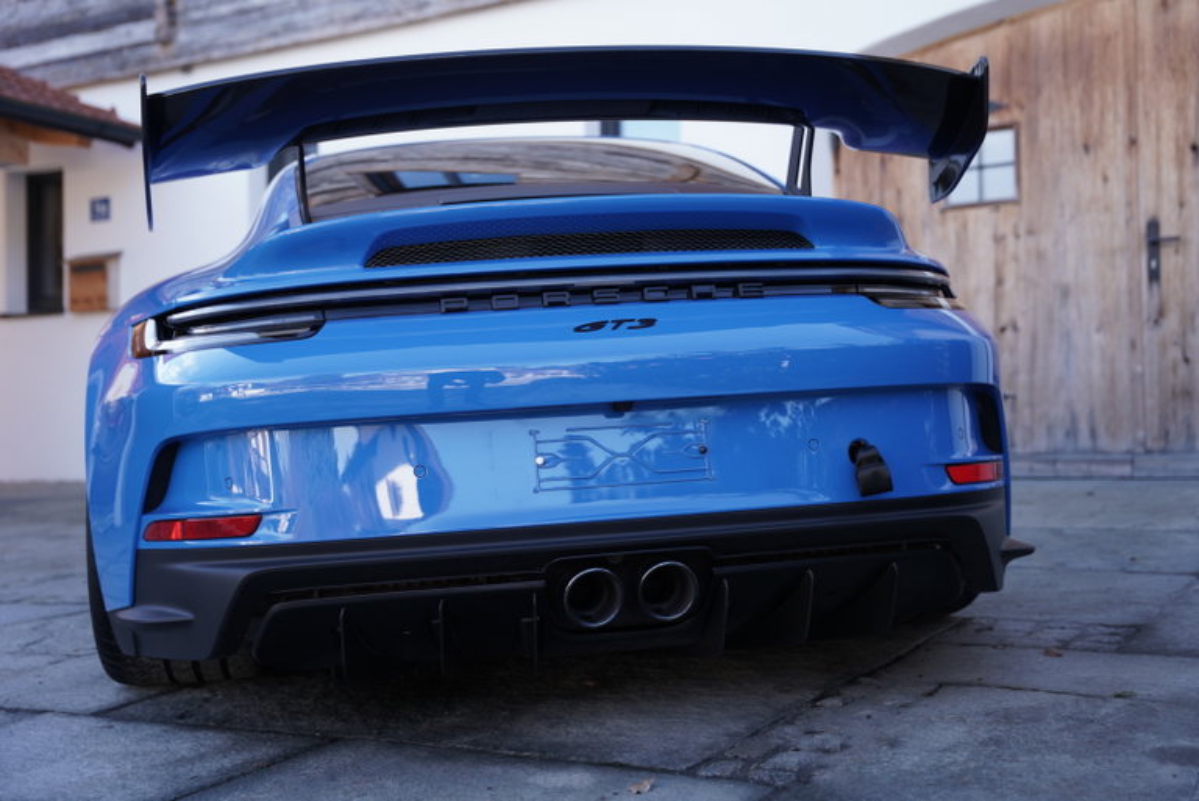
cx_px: 600
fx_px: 1453
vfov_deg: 30.8
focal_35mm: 44
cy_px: 400
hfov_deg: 44.8
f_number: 2.8
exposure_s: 1/640
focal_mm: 43.6
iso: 320
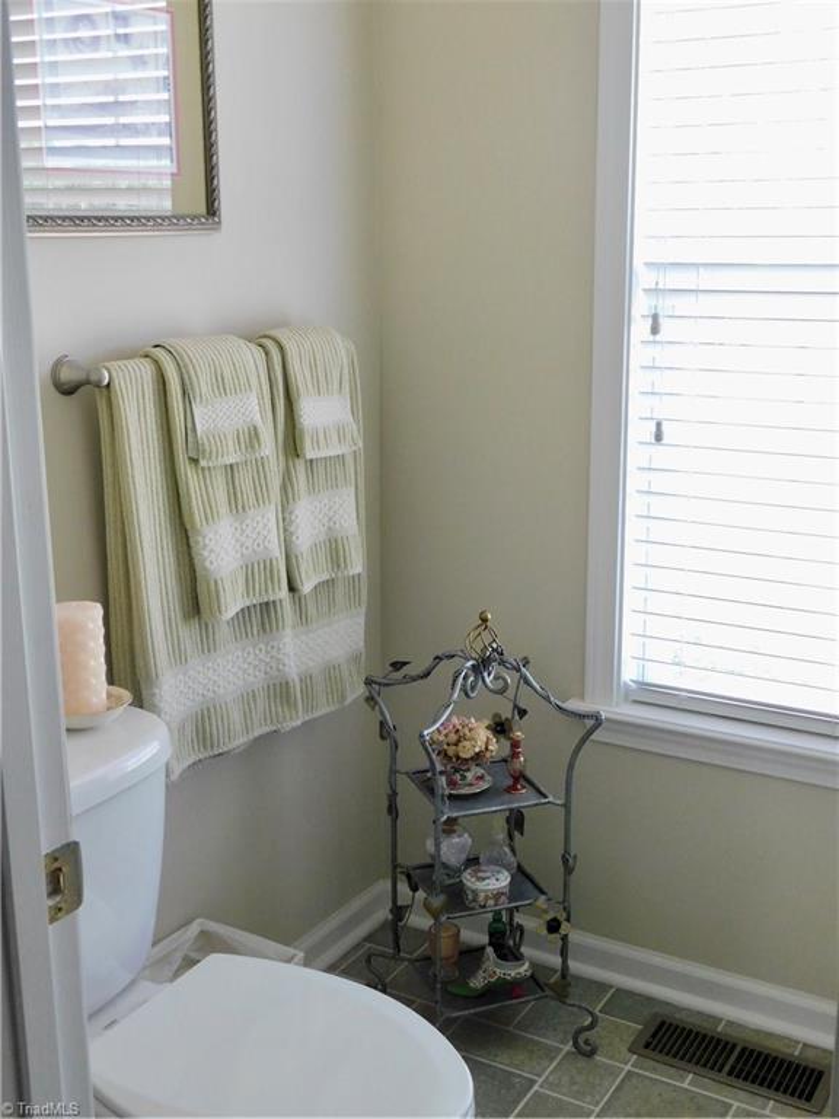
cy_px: 560
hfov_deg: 36.0
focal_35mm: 40
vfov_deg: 46.8
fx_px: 1293
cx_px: 420
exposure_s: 1/30
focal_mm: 7.1
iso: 320
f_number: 3.6
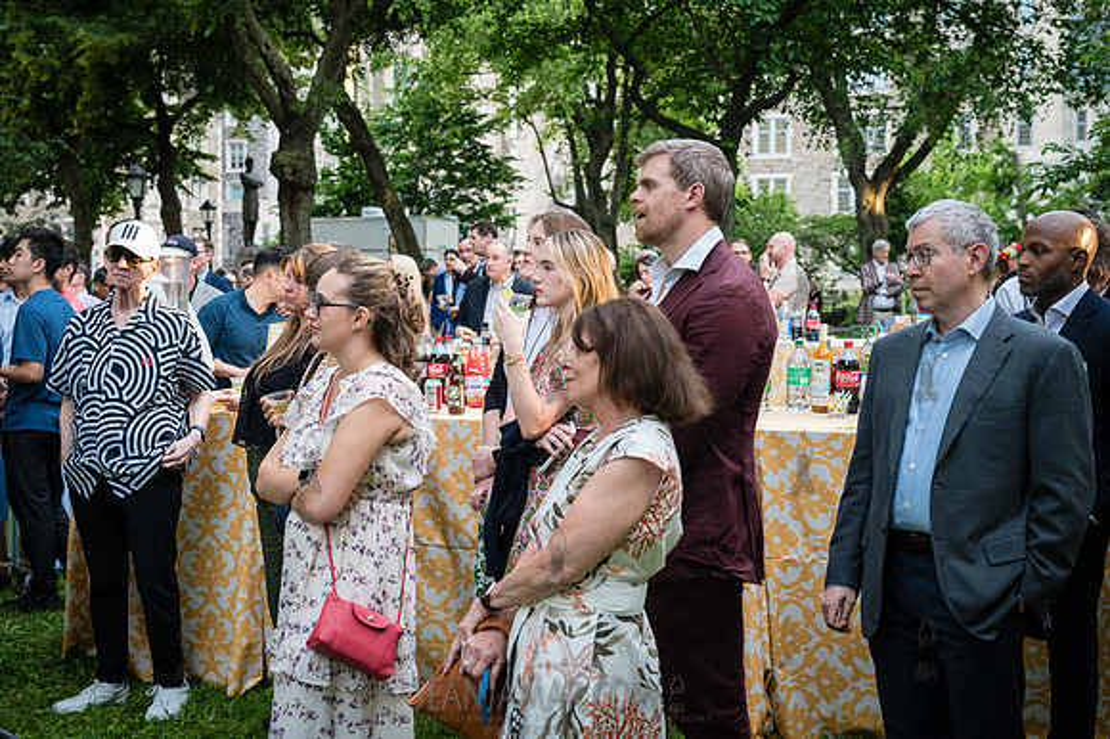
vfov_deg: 27.2
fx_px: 1524
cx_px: 511
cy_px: 378
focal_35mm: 49
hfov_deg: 40.0
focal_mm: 42
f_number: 4
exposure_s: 1/500
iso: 2500
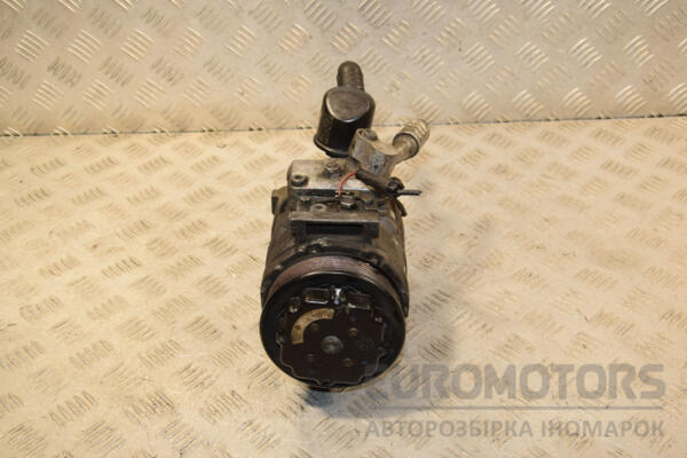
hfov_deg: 43.6
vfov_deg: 29.9
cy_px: 229
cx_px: 344
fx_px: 859
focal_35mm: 45
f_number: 7.1
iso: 800
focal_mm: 30
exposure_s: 1/200
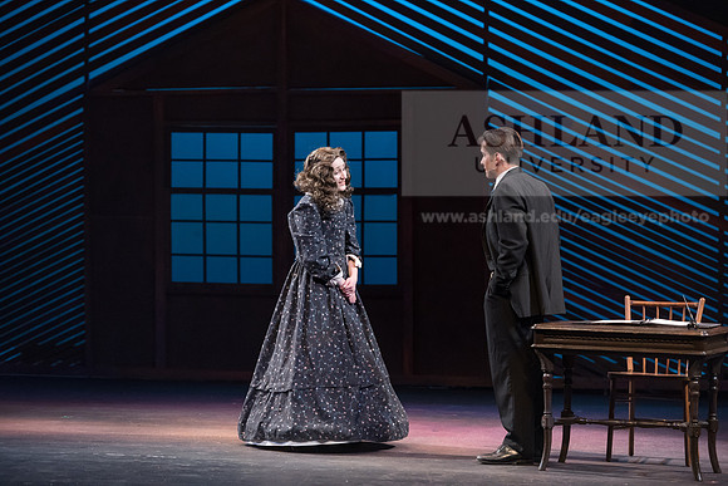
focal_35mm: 135
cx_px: 364
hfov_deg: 15.2
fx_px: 2731
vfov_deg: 10.2
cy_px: 243
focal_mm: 135
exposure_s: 1/250
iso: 4000
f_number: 3.2
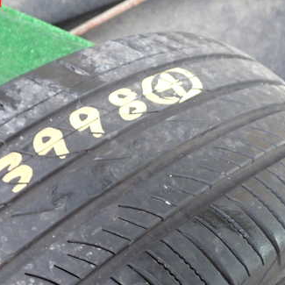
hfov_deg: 34.5
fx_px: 456
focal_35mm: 49
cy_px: 188
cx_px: 105
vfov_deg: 34.4
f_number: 2.3
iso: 500
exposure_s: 1/30
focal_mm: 5.4
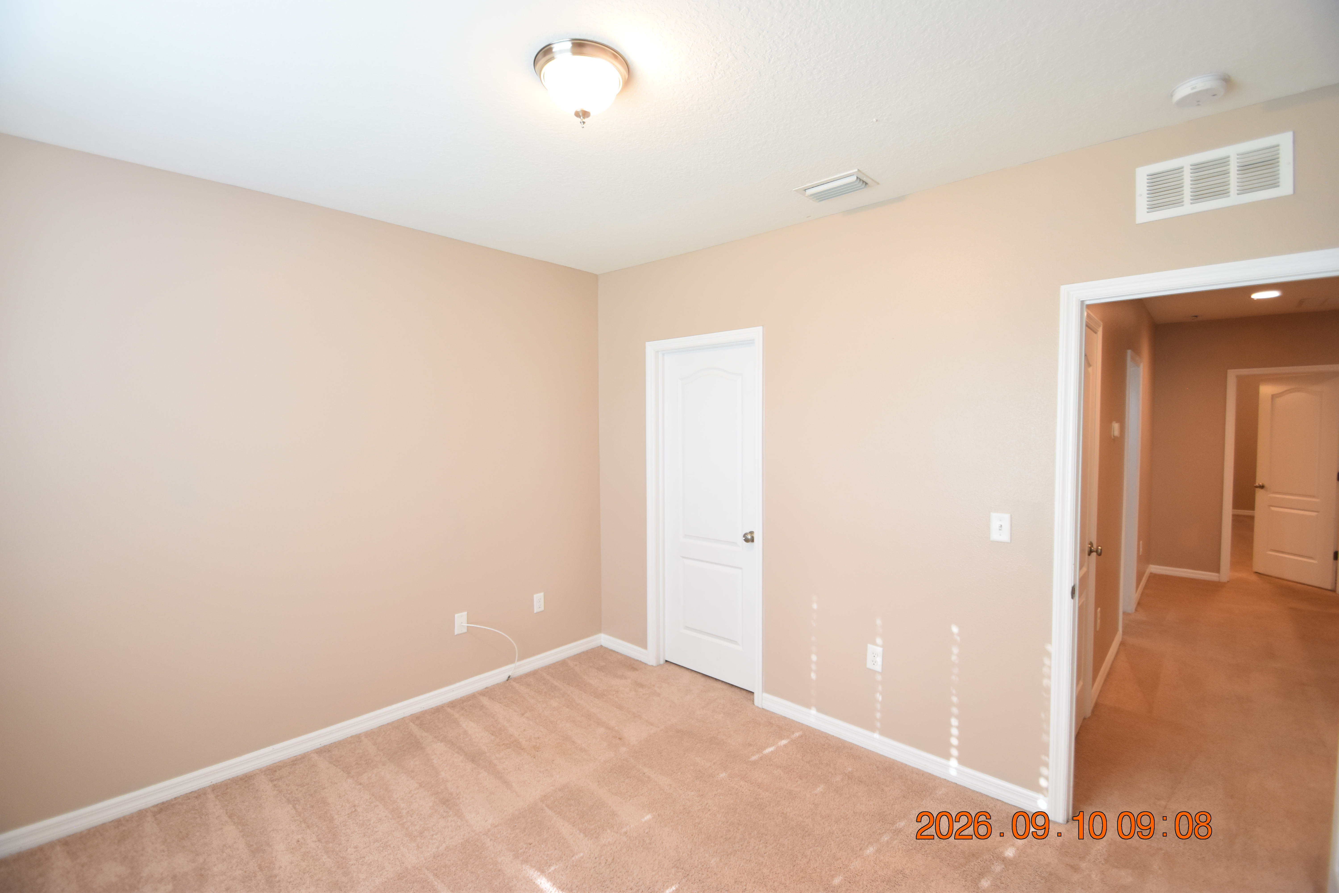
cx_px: 670
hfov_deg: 100.4
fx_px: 558
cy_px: 446
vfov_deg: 77.3
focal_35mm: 15
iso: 640
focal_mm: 10
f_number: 4
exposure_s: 1/60
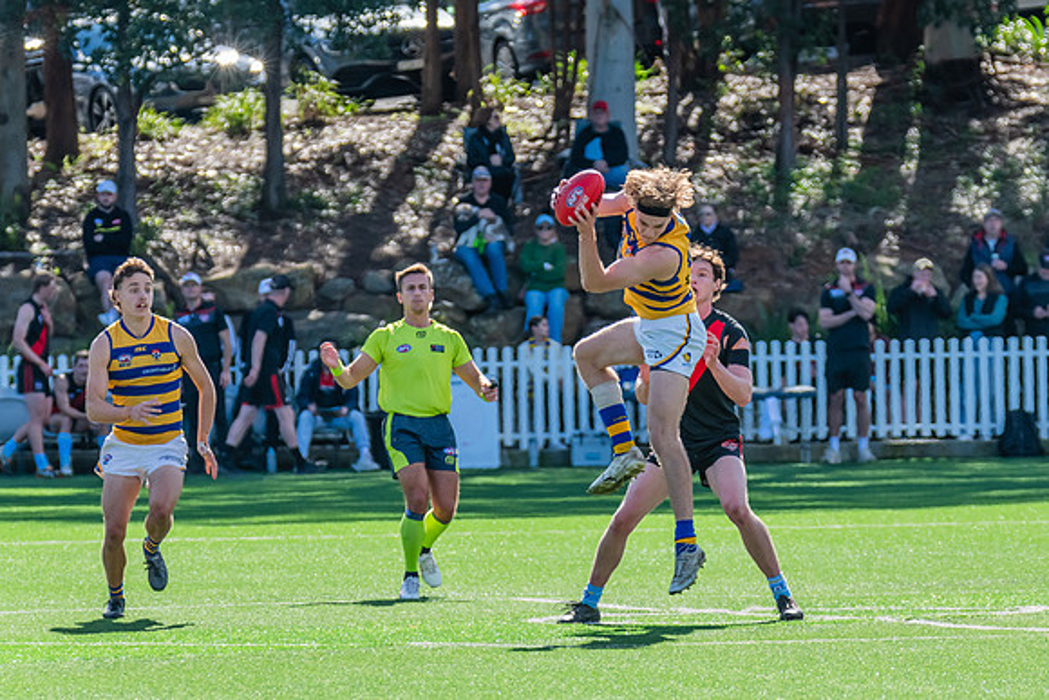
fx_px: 13867
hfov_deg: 4.3
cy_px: 322
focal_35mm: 476
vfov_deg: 2.9
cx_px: 656
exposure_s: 1/1000
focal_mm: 360
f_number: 9
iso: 800
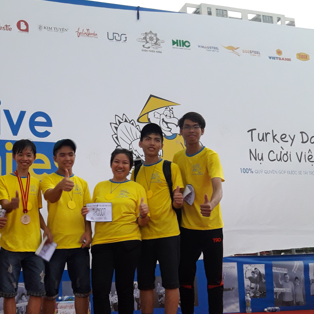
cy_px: 192
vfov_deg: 39.0
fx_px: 441
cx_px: 75
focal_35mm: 43
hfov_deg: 38.1
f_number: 1.9
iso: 200
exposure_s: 1/17
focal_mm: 3.7
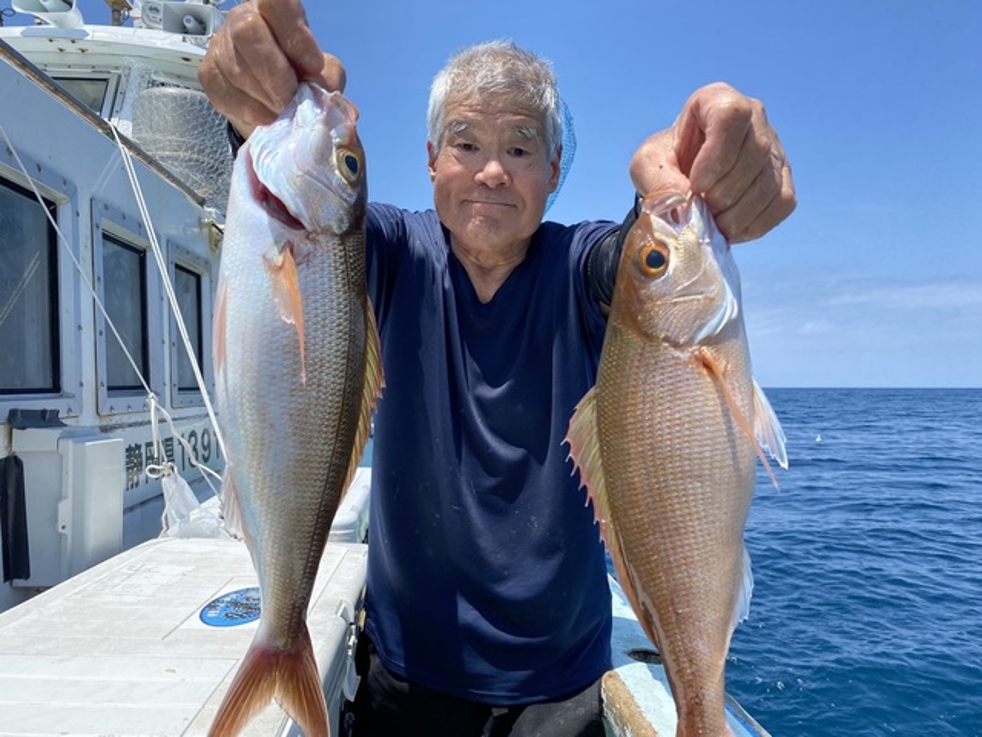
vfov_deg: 53.1
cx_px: 491
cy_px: 368
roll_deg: -0.9
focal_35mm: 26
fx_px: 738
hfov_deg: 67.3
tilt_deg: +0.8
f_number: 1.8
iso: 32
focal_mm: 4.25
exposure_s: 1/2410
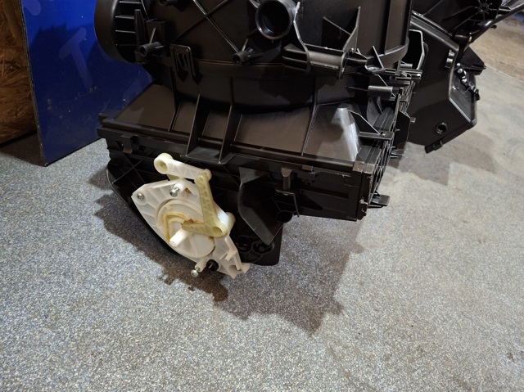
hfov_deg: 69.4
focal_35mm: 25
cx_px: 262
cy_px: 196
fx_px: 378
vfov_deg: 54.8
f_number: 1.8
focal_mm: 4.69
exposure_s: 1/25
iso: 500
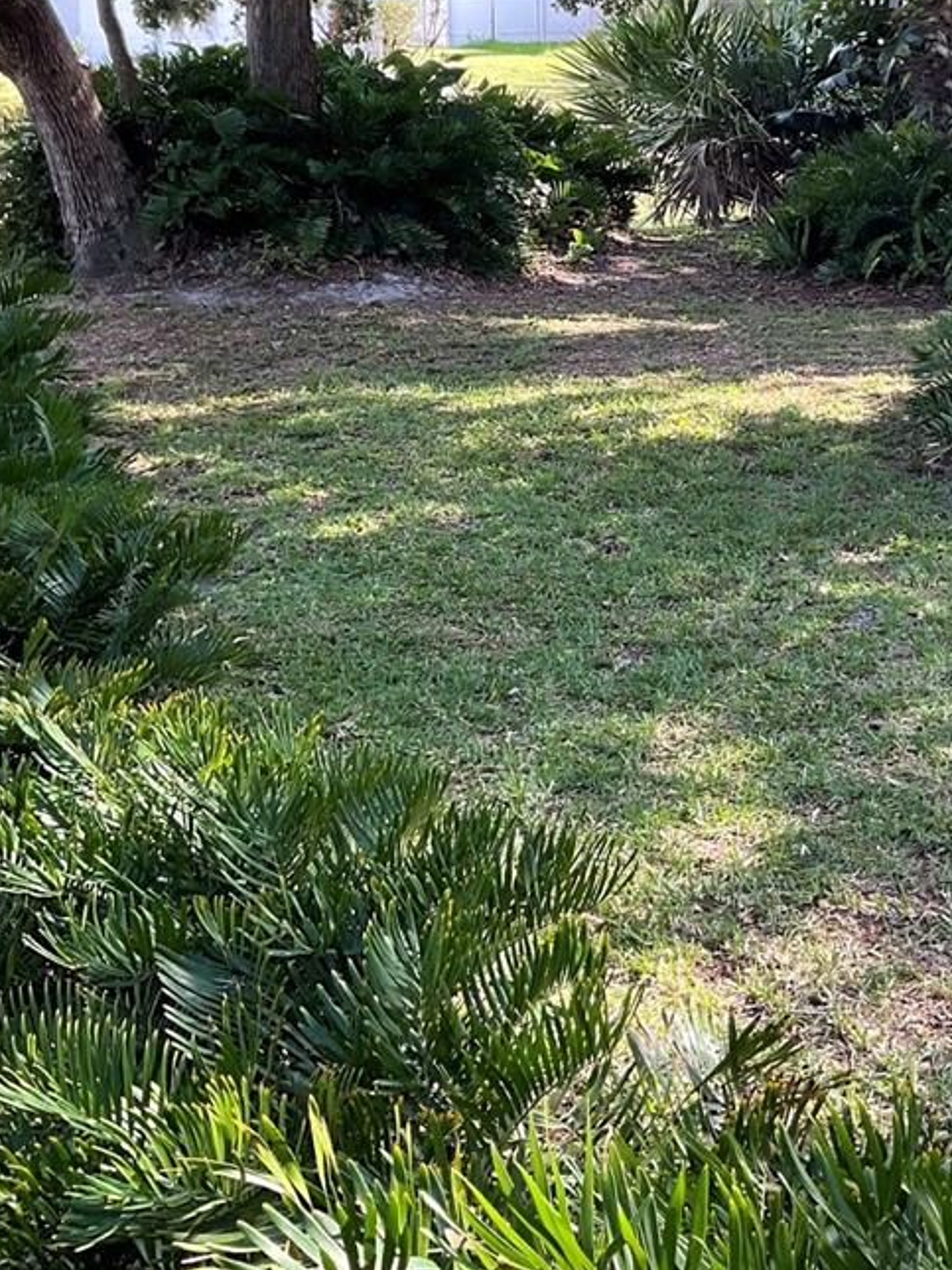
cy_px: 213
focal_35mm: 54
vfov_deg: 34.2
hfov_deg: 26.5
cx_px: 771
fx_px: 1980
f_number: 1.8
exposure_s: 1/120
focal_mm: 3
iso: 25
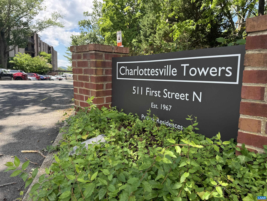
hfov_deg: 71.6
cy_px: 100
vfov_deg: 56.8
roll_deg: -2.7
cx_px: 134
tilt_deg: -7.8
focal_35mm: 24
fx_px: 185
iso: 80
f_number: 1.78
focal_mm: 6.76
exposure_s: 1/723
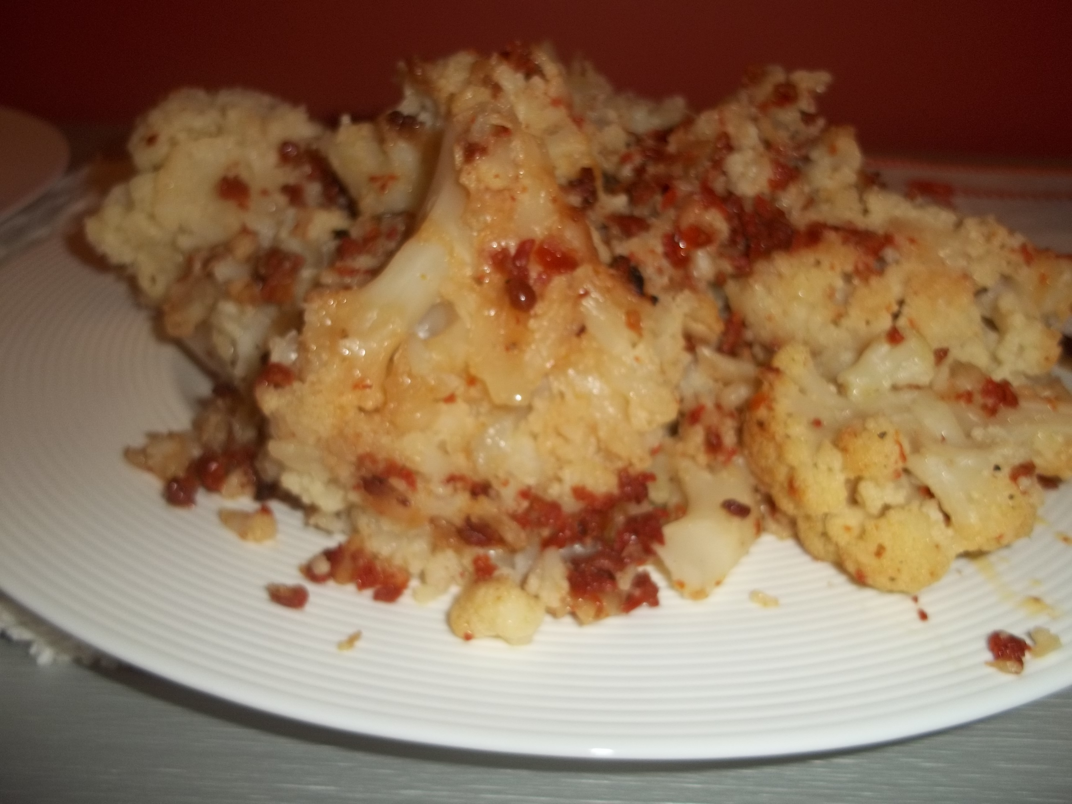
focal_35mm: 36
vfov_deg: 39.7
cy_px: 402
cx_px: 536
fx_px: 1115
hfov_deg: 51.4
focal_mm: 6.5
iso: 64
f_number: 3.1
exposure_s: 1/30
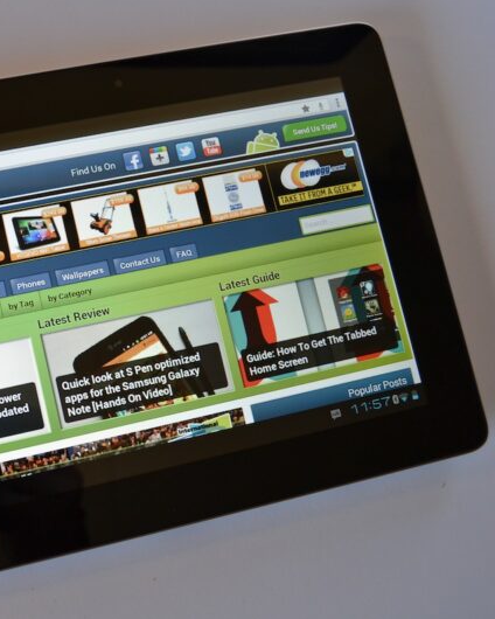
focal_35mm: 51
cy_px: 309
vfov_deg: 36.7
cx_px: 84
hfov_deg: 28.9
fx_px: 934
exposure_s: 1/60
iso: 320
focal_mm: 24
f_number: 5.6
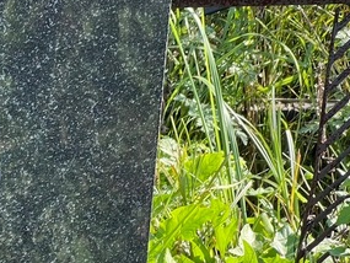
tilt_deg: -27.2
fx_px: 2185
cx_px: -118
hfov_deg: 9.0
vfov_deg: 6.9
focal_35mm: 216
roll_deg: -1.2
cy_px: 234
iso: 32
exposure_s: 1/99
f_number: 2.8
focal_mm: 9
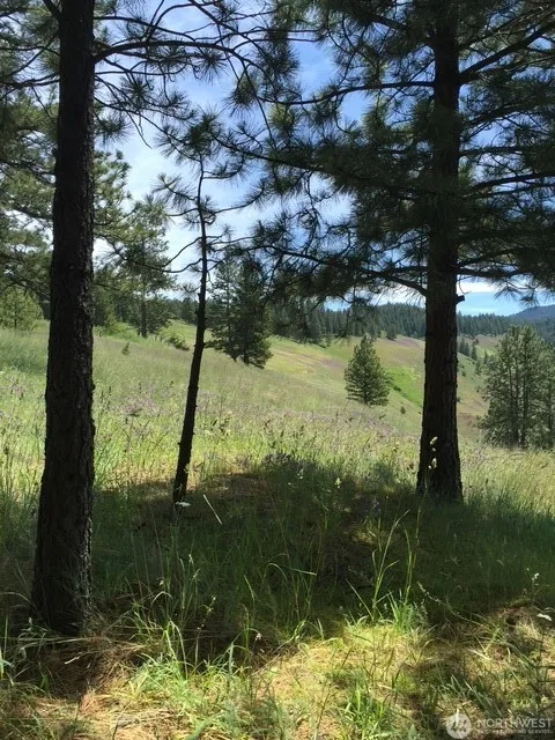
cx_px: 278
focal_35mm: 29
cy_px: 370
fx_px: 620
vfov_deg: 61.7
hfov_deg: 48.2
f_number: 2.2
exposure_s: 1/1014
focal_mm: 4.15
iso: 32
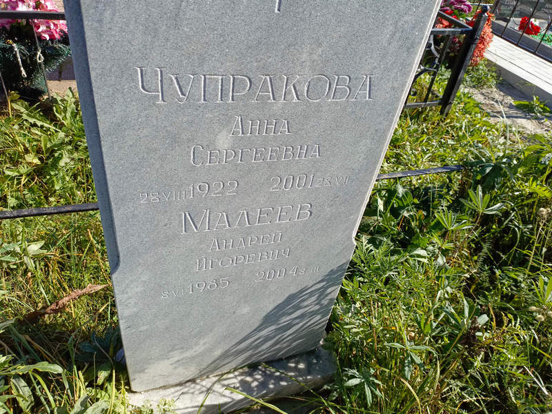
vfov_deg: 54.9
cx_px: 276
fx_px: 399
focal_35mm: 25
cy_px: 207
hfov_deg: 69.4
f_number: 1.69
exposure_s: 1/703
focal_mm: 4.76
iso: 115
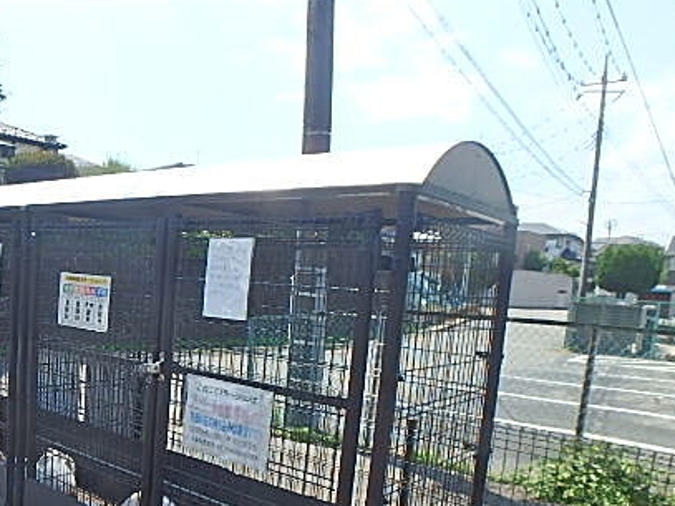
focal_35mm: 33
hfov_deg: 52.9
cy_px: 377
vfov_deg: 41.7
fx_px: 643
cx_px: 169
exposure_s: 1/400
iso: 125
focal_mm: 3.7
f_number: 6
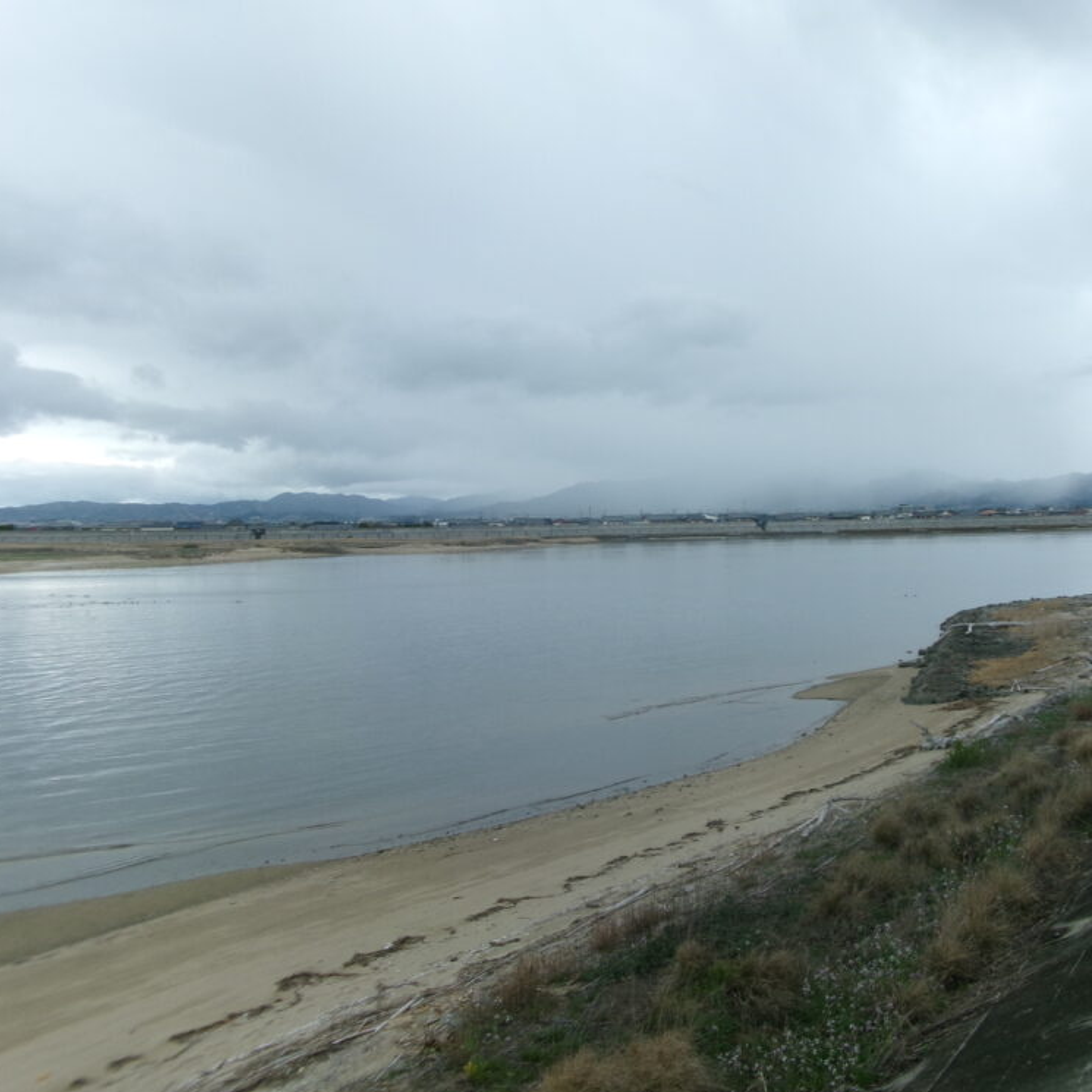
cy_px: 551
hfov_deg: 47.5
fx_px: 1213
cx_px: 740
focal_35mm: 34
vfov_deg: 48.4
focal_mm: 5.1
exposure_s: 1/40
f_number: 10.8
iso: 100
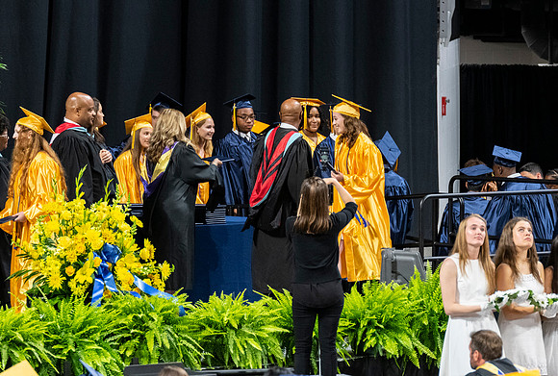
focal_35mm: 337
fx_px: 5247
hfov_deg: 6.1
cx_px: 349
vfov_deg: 4.1
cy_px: 191
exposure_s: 1/200
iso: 2000
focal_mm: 190
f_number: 4
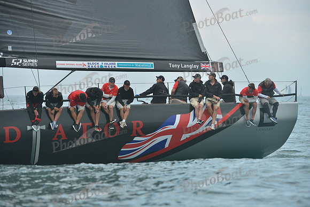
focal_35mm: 200
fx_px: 1723
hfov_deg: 10.3
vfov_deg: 6.9
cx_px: 155
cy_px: 104
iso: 280
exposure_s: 1/800
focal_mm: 200
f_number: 5
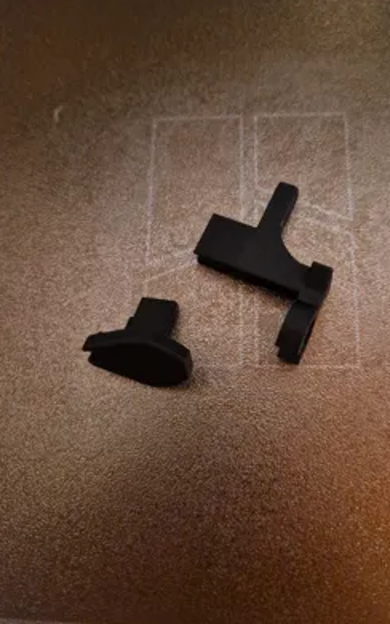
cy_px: 310
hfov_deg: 49.0
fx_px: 425
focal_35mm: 25
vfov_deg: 72.5
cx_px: 232
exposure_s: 1/25
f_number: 1.8
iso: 1250
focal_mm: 5.4
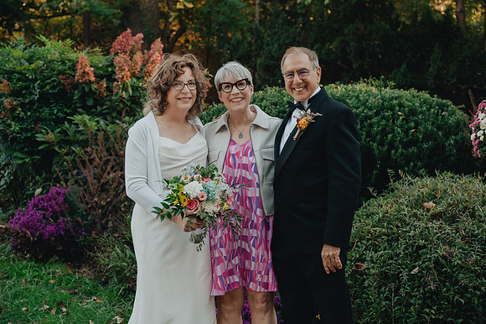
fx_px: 868
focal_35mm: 64
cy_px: 157
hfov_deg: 31.3
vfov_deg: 21.1
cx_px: 250
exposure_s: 1/320
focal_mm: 62
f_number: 5
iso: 1000
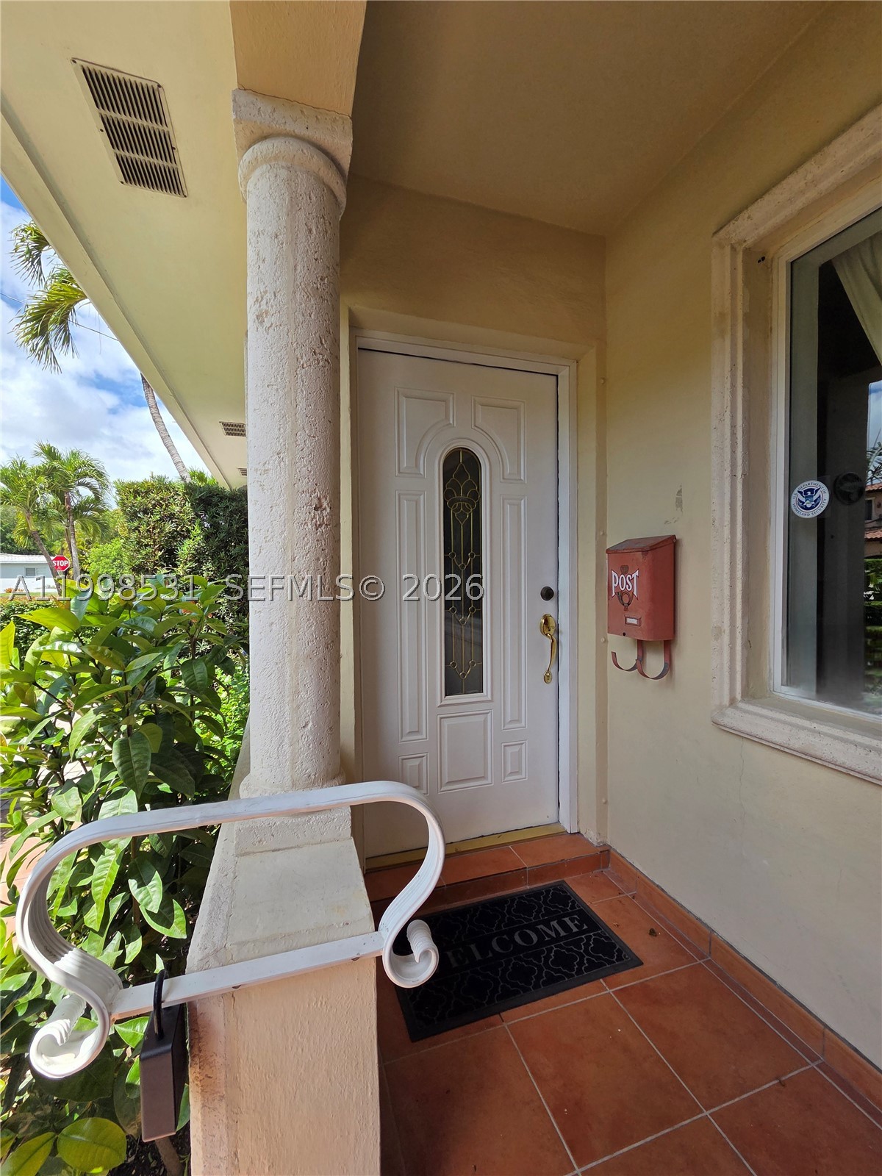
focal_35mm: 13
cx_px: 441
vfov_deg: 106.2
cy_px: 588
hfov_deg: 89.9
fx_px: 442
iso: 50
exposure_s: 1/909
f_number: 2.2
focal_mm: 2.2
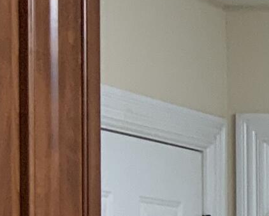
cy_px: 382
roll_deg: -1.7
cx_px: 892
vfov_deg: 7.5
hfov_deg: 7.9
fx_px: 1601
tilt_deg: -1.9
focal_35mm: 201
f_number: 1.8
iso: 50
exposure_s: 1/60
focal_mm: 3
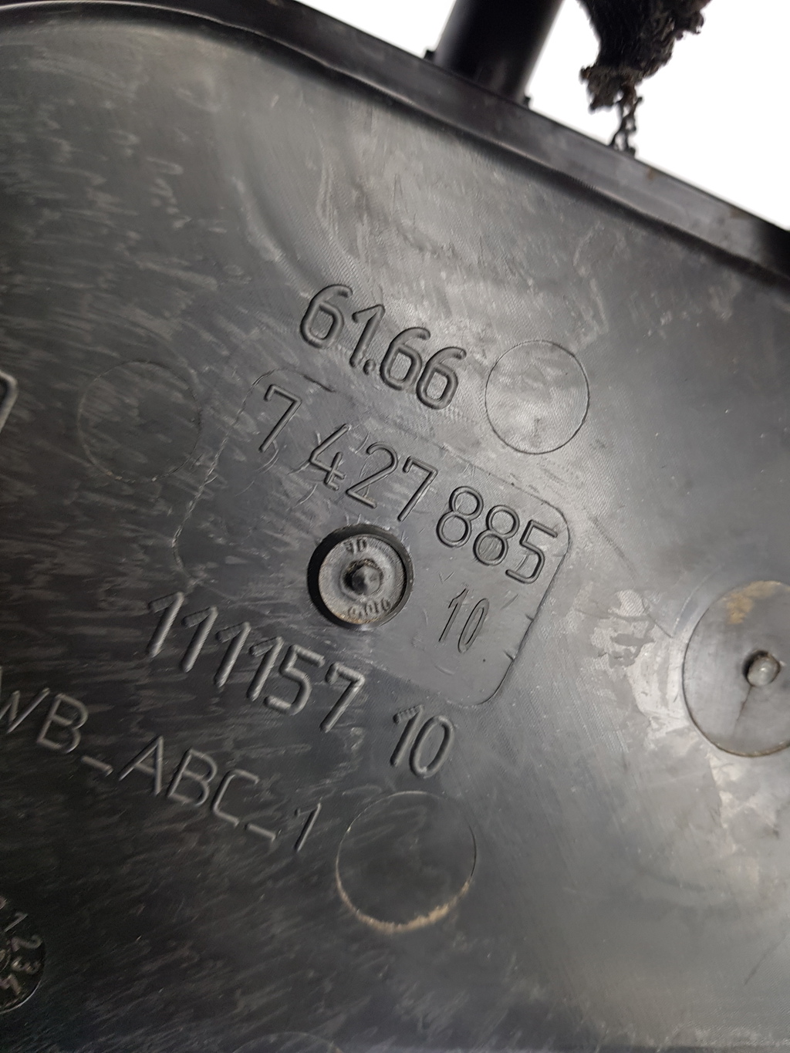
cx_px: 395
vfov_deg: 67.3
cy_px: 526
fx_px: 791
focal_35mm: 26
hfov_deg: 53.1
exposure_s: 1/50
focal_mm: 4.2
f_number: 1.7
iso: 64
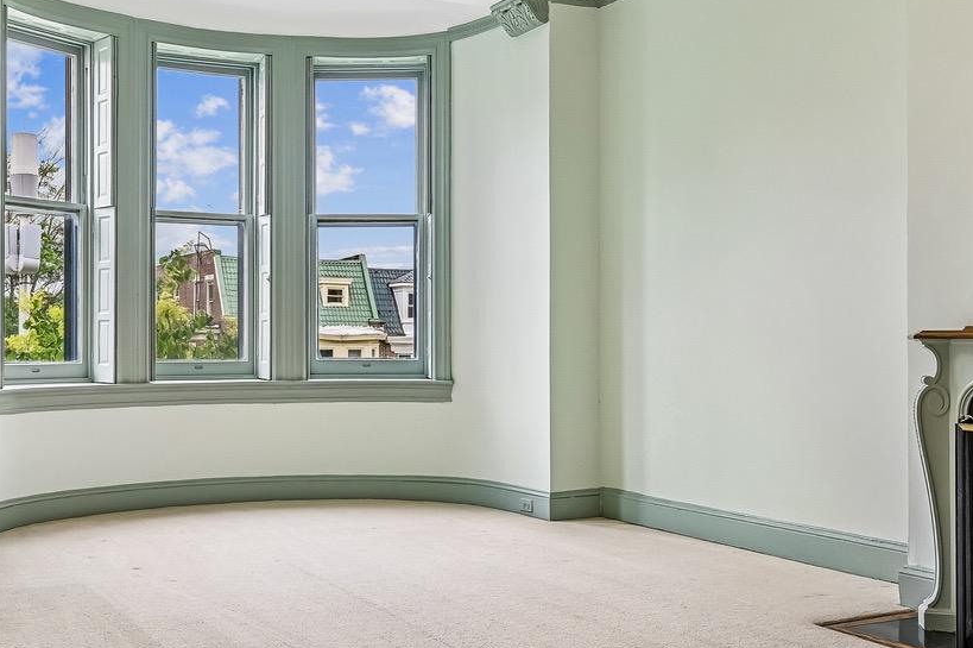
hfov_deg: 47.0
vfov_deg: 33.4
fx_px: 1080
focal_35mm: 40
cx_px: 263
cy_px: 338
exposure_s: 1/50
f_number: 8
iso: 125
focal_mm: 16
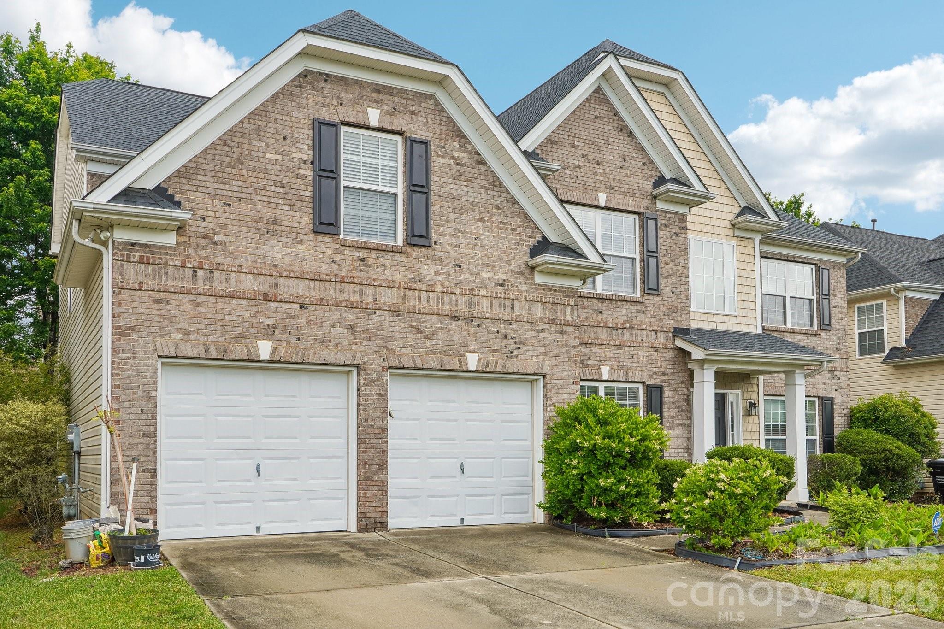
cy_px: 314
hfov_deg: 61.9
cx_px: 472
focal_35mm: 30
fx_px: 787
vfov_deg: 43.6
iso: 100
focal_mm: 20
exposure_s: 1/90
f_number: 8
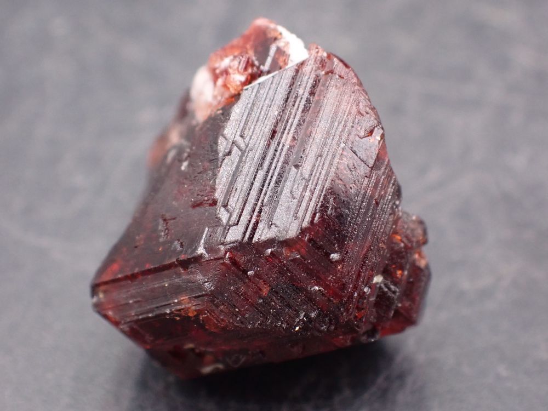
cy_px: 206
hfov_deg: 19.6
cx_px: 274
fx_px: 1583
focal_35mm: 100
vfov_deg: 14.8
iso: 800
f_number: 4.9
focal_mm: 18
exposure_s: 1/400
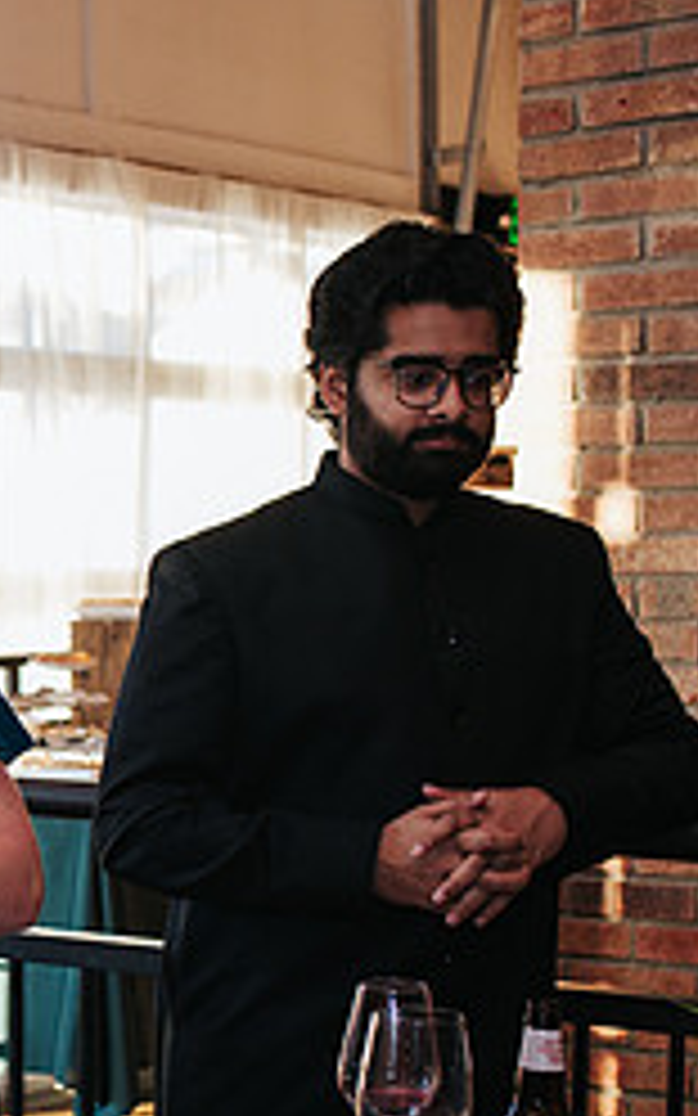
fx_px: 2648
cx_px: -508
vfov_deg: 23.6
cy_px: 846
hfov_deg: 13.6
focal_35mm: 87
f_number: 4
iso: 800
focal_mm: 35
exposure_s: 1/200
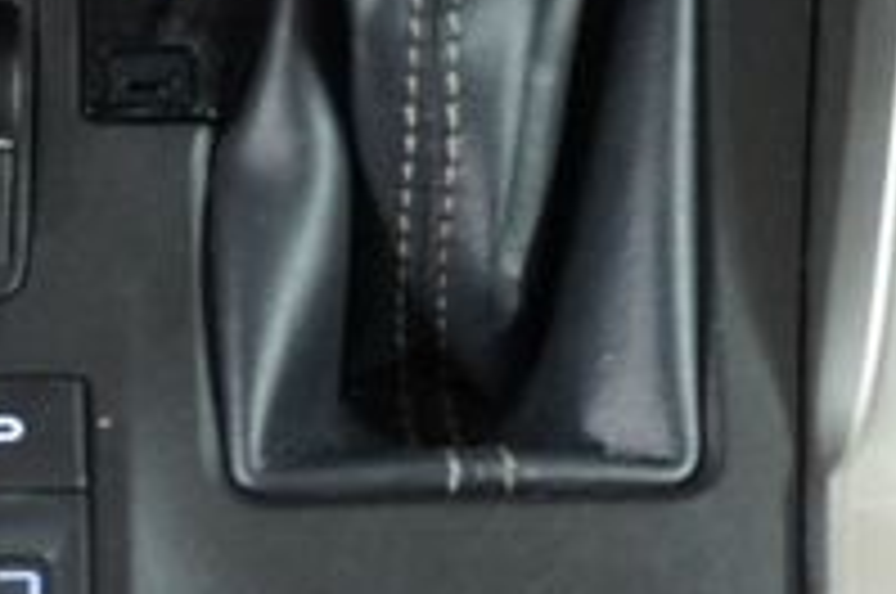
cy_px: -194
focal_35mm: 87
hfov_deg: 23.3
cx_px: 266
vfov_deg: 14.9
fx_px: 2162
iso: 1600
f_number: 3.5
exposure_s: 1/15
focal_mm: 18
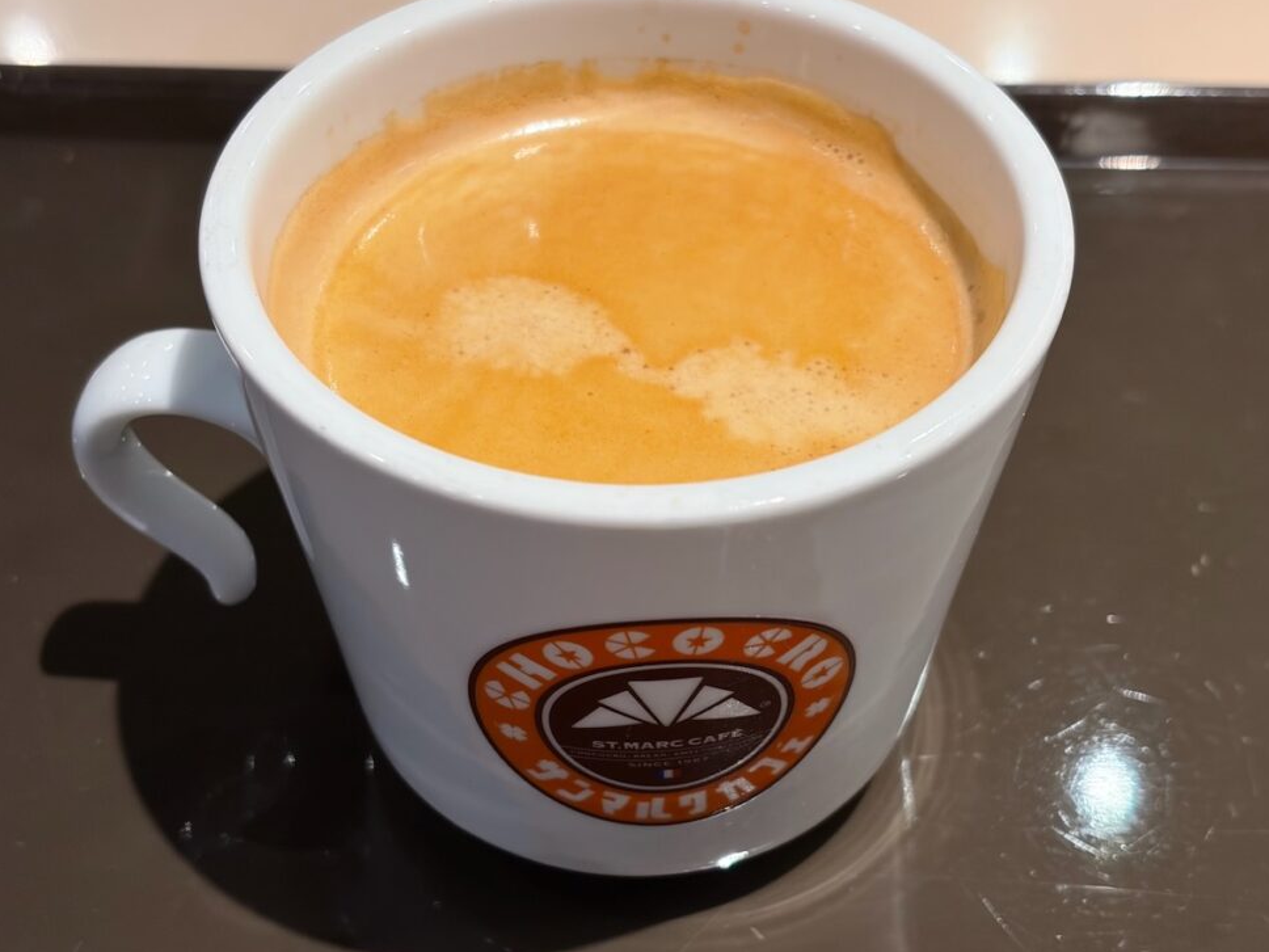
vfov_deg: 26.6
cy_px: 454
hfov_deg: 34.9
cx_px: 666
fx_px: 2016
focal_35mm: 55
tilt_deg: -45.7
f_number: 1.6
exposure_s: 1/50
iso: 160
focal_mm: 5.96
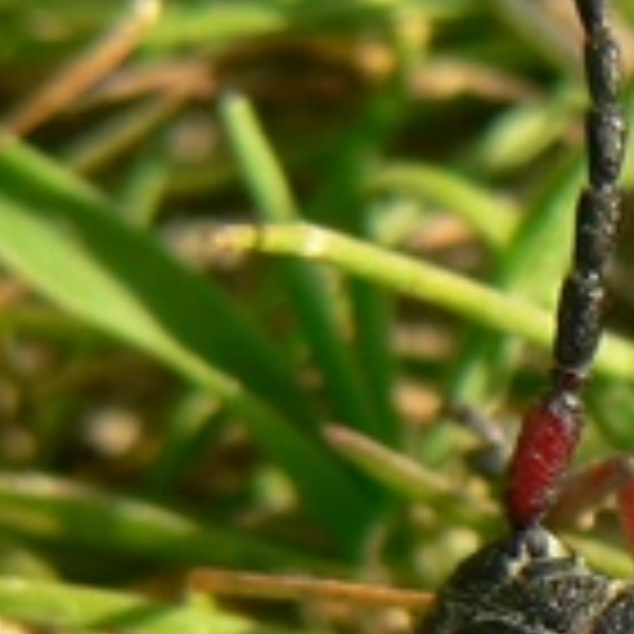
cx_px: 917
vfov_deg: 4.6
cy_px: 692
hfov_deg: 4.6
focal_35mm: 378
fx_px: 7833
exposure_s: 1/250
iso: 80
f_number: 4
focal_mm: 15.6
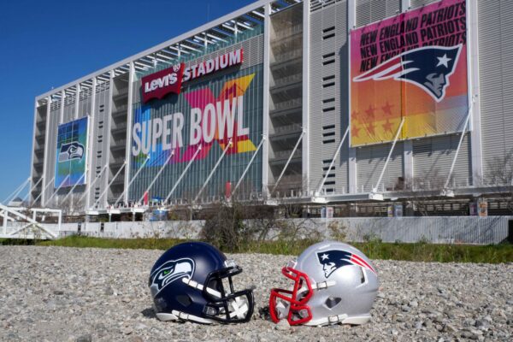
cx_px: 256
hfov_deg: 54.4
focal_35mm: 35
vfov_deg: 37.9
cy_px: 171
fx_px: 499
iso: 400
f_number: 25
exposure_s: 1/160
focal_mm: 35
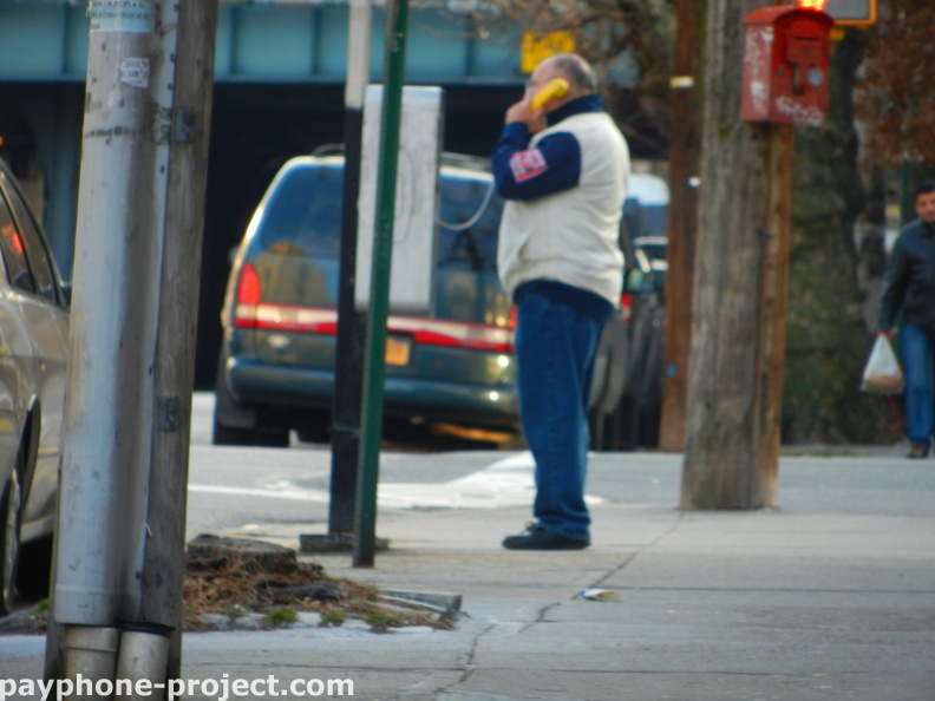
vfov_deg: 3.3
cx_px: 468
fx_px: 12155
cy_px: 350
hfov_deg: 4.4
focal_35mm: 450
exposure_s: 1/60
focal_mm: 81
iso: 180
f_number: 5.9
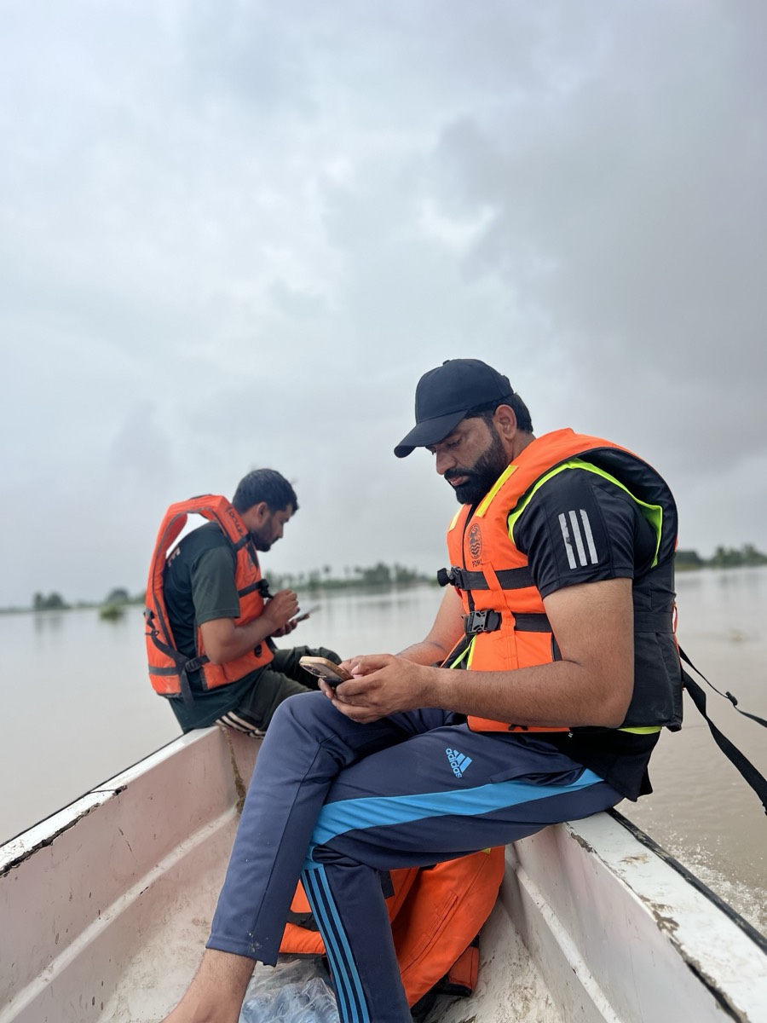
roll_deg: +2.8
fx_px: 768
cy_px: 512
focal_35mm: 26
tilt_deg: +5.9
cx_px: 384
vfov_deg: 67.3
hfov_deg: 53.1
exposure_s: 1/3704
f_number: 1.5
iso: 50
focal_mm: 5.7
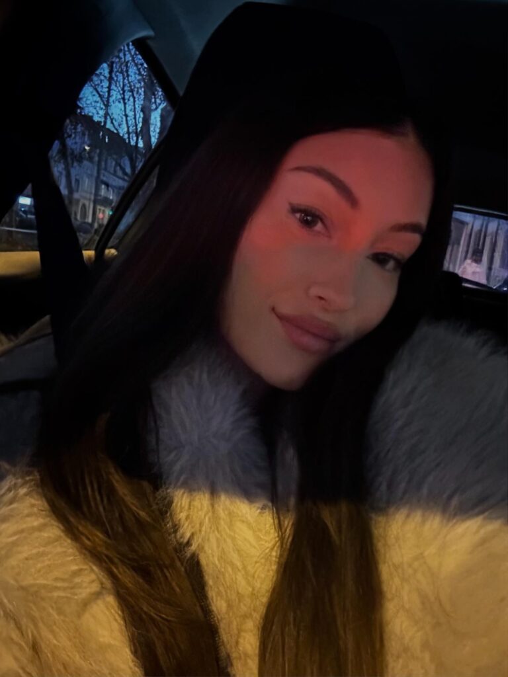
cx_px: 254
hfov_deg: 46.8
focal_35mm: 30
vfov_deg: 60.0
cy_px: 338
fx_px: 587
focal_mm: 2.69
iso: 2000
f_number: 1.9
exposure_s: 1/17
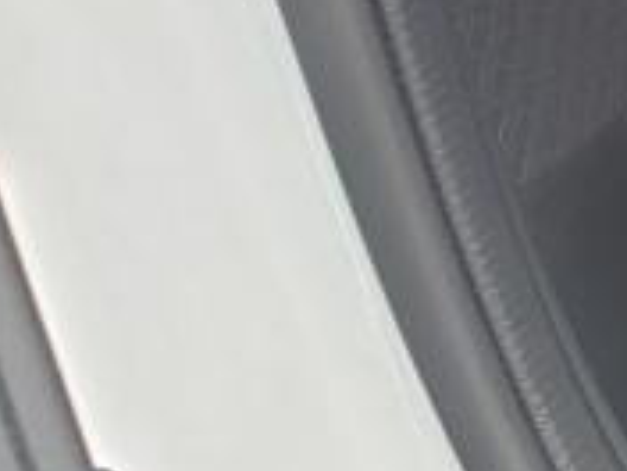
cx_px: 1810
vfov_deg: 9.8
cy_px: 150
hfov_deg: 10.1
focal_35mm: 151
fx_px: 2735
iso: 100
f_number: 2.4
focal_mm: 4.3
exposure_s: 1/43
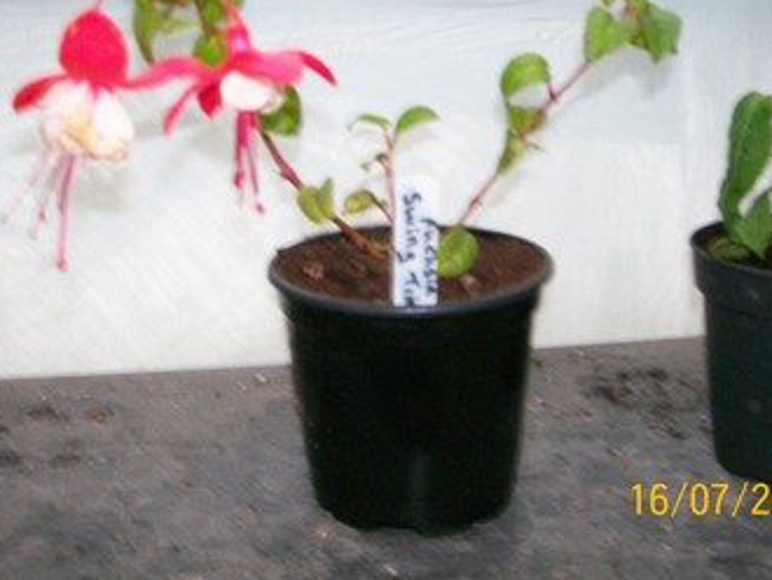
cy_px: 208
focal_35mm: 48
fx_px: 1071
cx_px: 367
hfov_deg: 39.6
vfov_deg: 30.1
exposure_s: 1/75
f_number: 2.7
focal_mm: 6
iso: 140
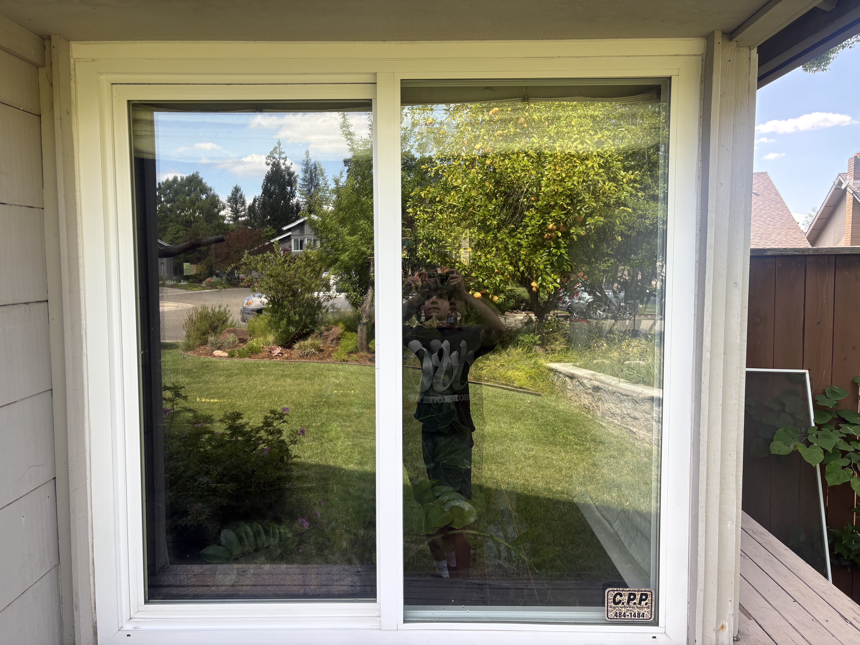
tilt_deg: -4.6
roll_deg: +1.2
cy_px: 322
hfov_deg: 67.3
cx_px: 430
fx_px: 646
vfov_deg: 53.1
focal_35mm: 26
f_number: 1.6
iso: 50
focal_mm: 5.96
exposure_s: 1/392
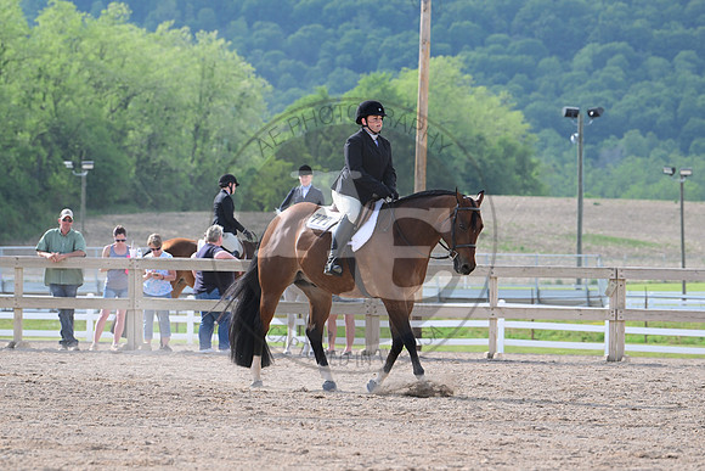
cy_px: 236
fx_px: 3917
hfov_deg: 10.3
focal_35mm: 200
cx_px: 352
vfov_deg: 6.9
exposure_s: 1/1600
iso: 1250
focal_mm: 200
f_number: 7.1
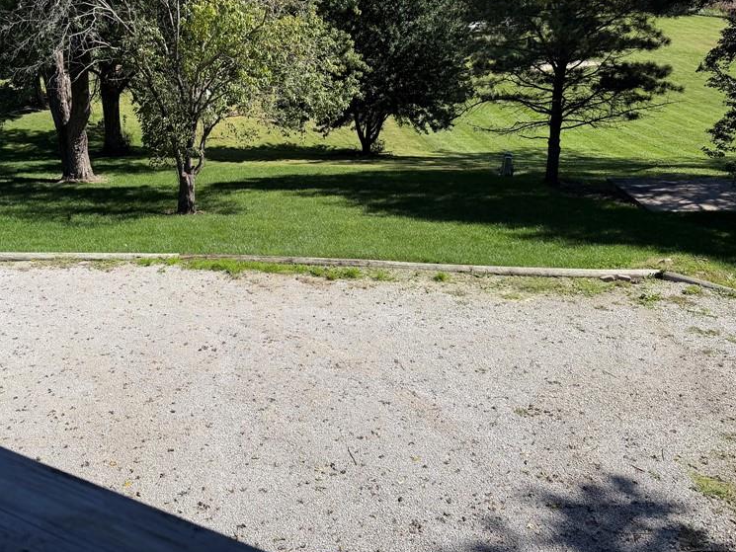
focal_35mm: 33
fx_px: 702
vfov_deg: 42.7
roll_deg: +1.5
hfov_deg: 54.3
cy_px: 214
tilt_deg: -18.4
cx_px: 252
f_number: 1.78
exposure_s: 1/4167
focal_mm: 6.76
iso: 80
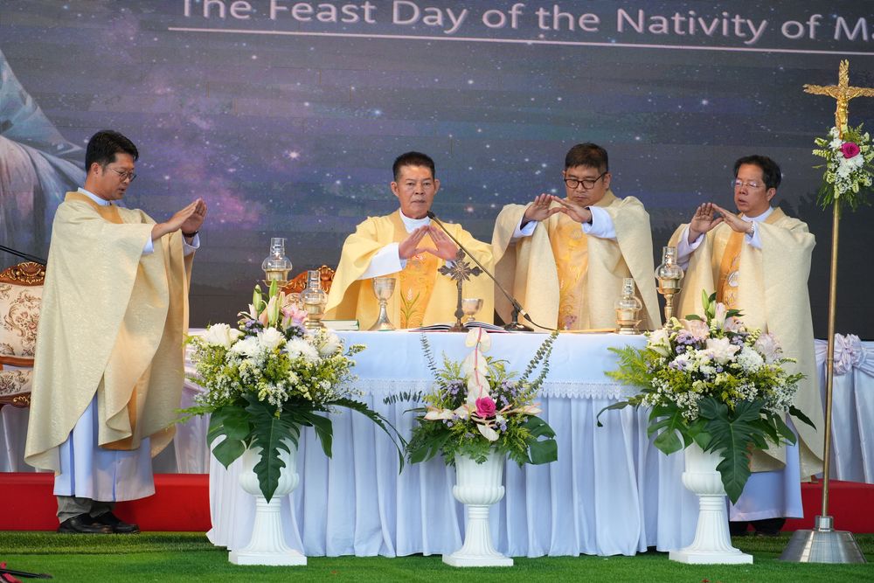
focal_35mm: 123
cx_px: 437
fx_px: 2986
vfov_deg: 11.1
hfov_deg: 16.7
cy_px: 292
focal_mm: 82
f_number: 5.6
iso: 1000
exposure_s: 1/200
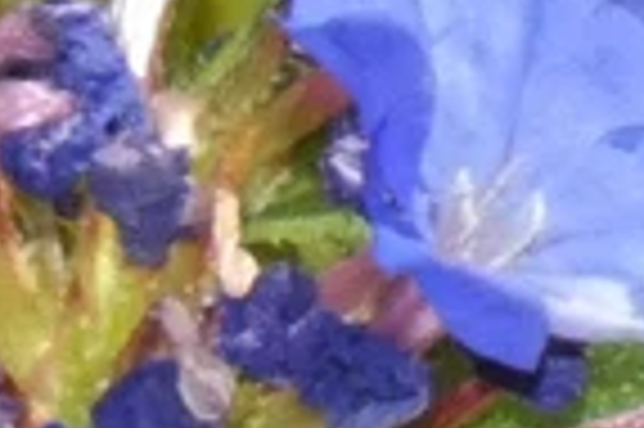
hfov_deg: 1.2
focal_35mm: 1687
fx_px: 30144
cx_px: 324
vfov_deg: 0.8
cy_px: -644
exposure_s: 1/1300
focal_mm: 64.9
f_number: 5.6
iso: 800
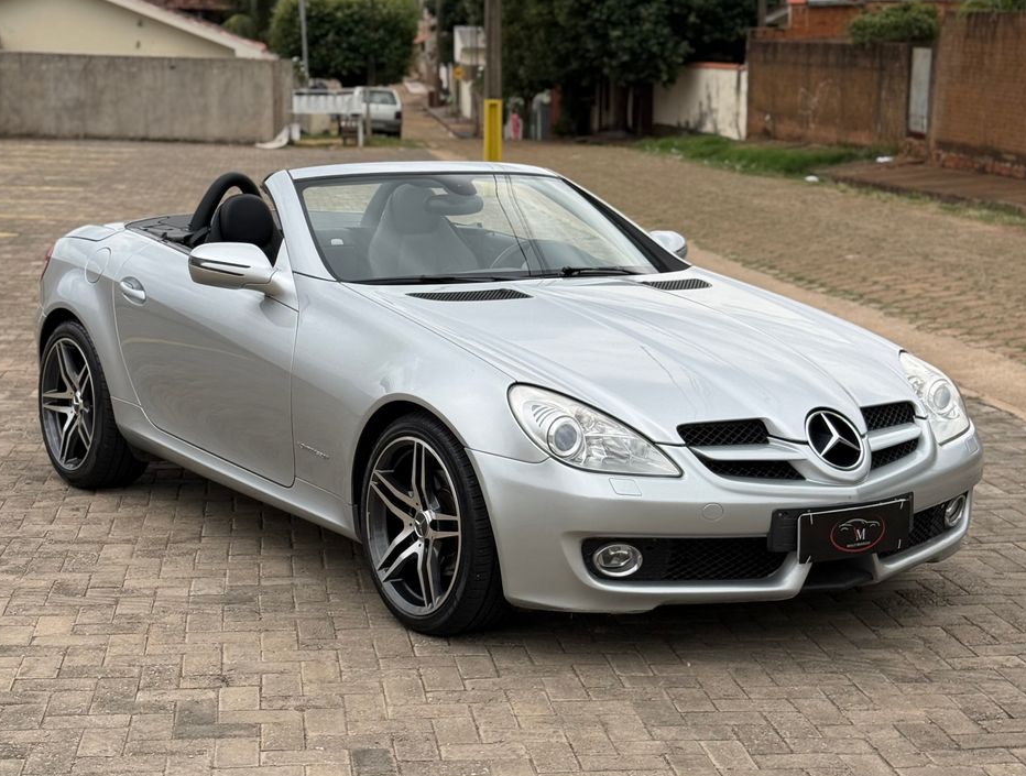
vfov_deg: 29.8
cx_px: 515
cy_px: 387
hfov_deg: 38.8
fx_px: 1457
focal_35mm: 49
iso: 64
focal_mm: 6.76
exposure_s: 1/828
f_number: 1.78
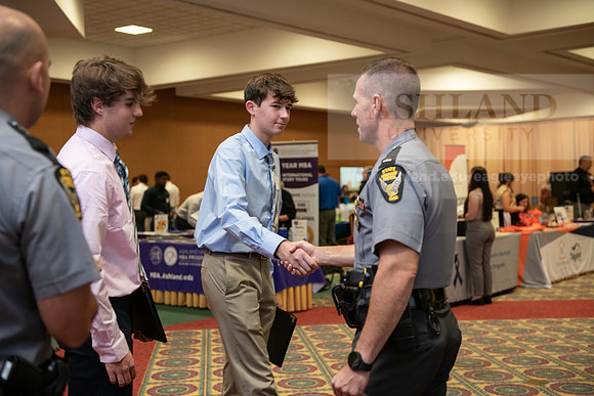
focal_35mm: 52
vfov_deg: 26.0
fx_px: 858
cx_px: 297
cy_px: 198
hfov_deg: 38.2
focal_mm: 52
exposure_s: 1/160
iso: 1250
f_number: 3.2
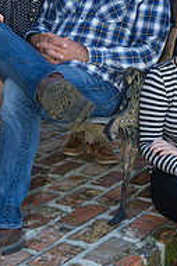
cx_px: 139
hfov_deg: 12.1
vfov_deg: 17.8
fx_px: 835
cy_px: 21
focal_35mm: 113
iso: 400
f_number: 6.3
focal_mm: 48
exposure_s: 1/125
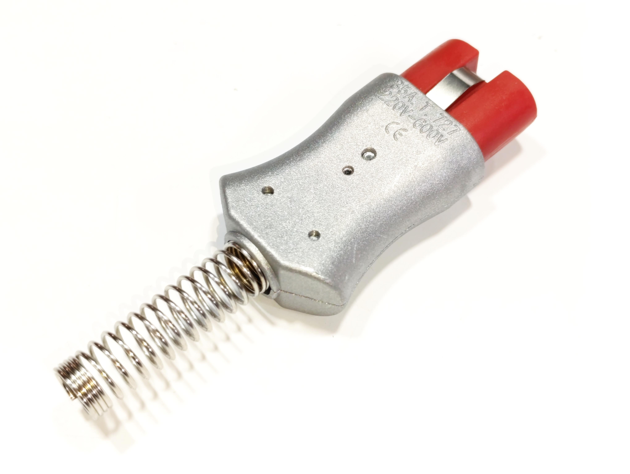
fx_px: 419
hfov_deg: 73.8
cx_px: 315
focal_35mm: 23
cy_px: 237
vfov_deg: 59.0
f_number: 1.6
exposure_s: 1/100
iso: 500
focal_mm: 6.14
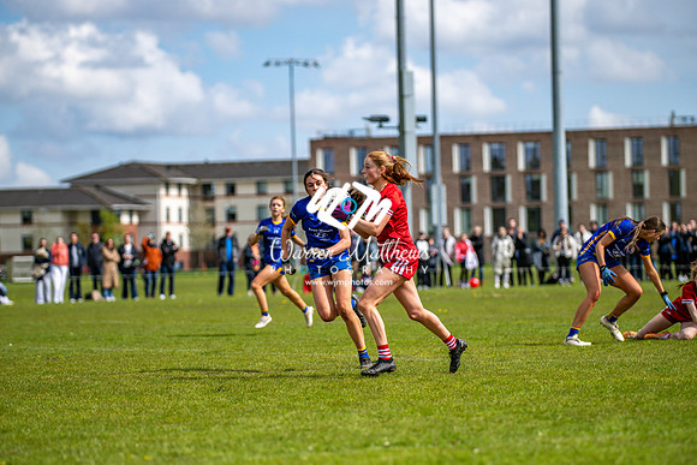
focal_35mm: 155
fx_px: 3002
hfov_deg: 13.2
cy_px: 232
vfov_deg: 8.9
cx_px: 348
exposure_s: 1/6400
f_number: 2.8
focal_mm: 155
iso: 160
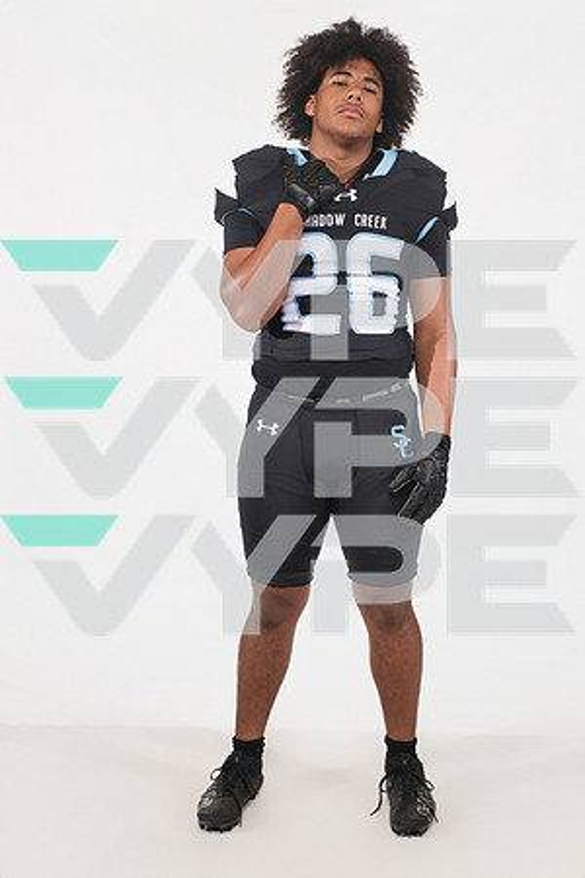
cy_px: 439
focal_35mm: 46
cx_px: 292
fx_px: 1121
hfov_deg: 29.2
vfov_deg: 42.7
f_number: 7.1
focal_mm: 46
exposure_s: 1/320
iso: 500
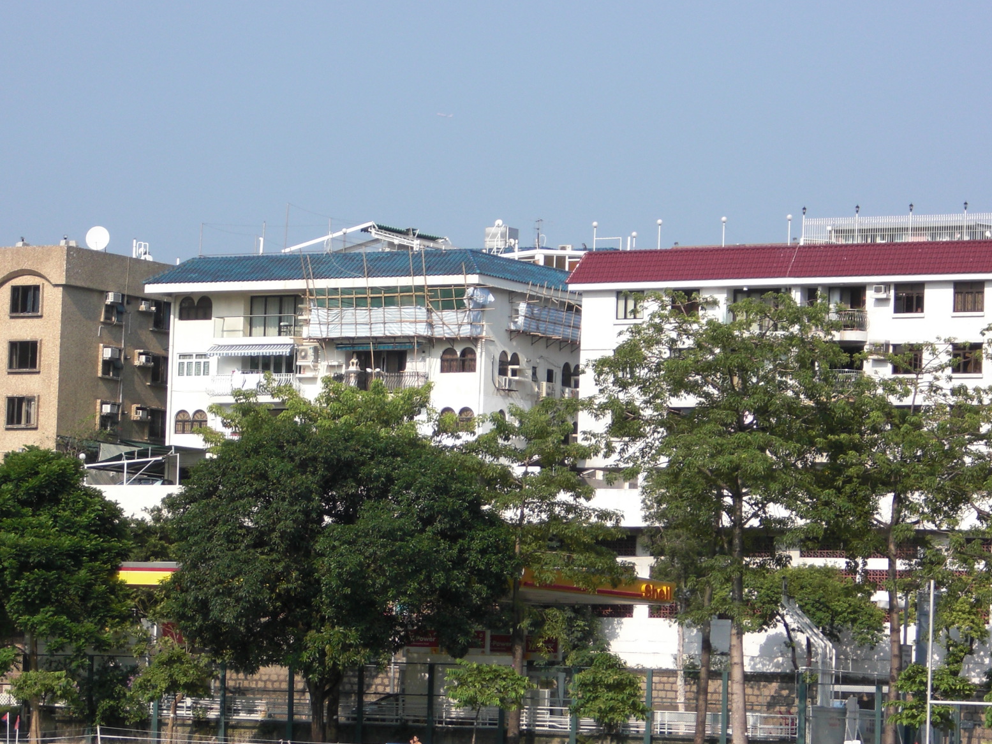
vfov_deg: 9.3
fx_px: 4585
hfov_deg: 12.3
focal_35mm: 160
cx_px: 367
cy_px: 465
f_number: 5.3
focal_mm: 18.9
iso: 50
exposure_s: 1/250
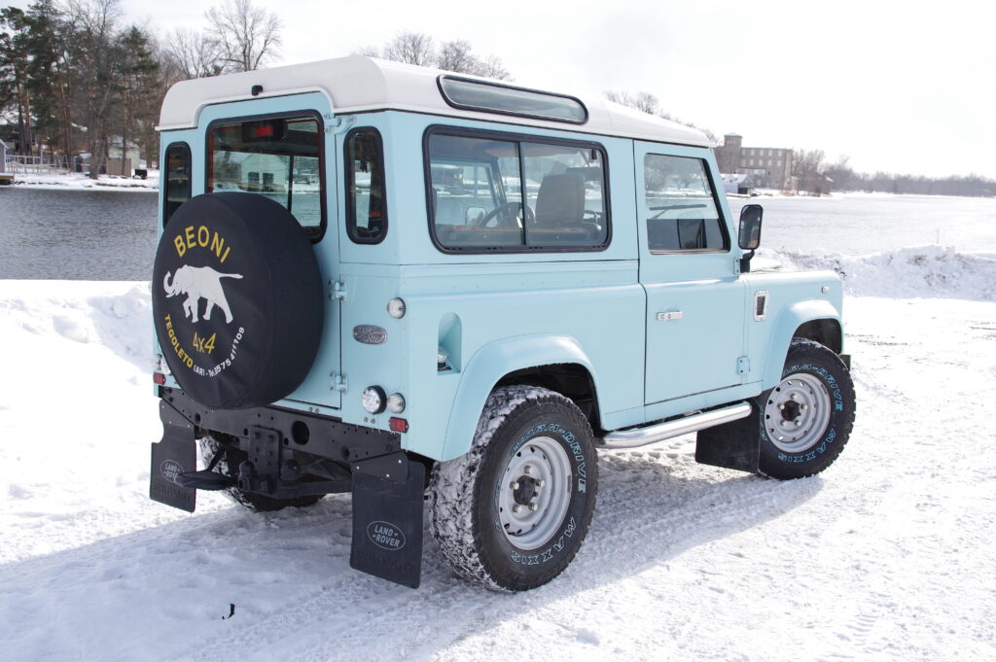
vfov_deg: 34.2
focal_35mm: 39
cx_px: 498
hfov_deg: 49.6
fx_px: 1078
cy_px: 331
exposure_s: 1/200
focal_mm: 26
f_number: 7.1
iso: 100
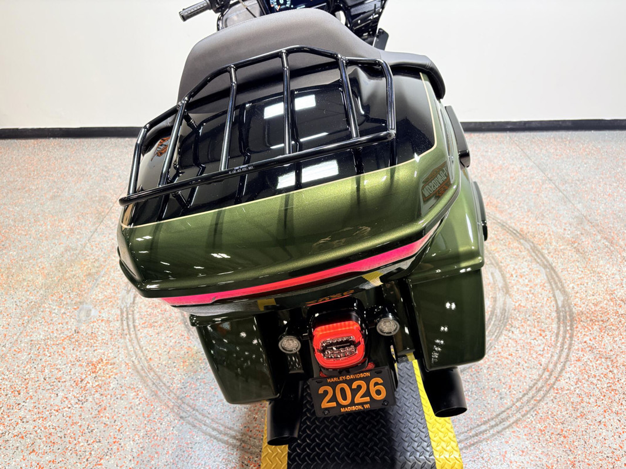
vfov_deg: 53.1
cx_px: 313
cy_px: 234
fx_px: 470
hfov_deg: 67.3
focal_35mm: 26
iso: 80
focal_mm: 5.96
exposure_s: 1/120
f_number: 1.6
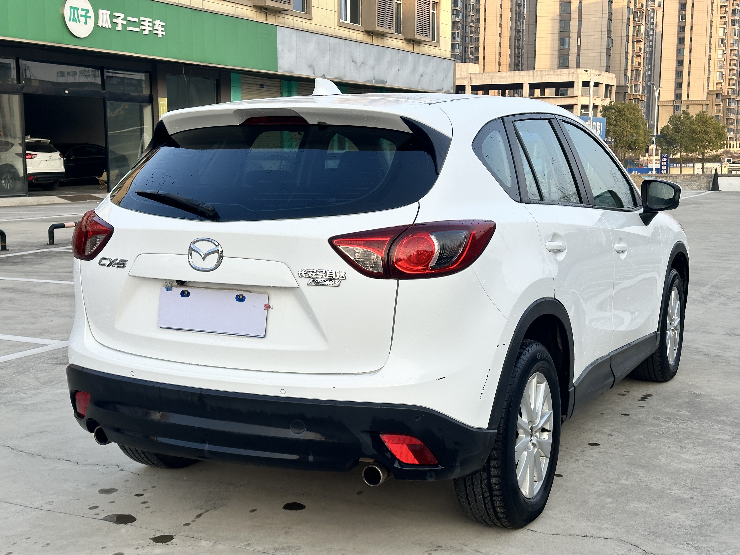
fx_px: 1026
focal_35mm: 48
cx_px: 370
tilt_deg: -6.6
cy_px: 278
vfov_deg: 30.3
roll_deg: +0.7
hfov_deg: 39.7
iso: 64
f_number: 1.78
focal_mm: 6.86
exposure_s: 1/1212
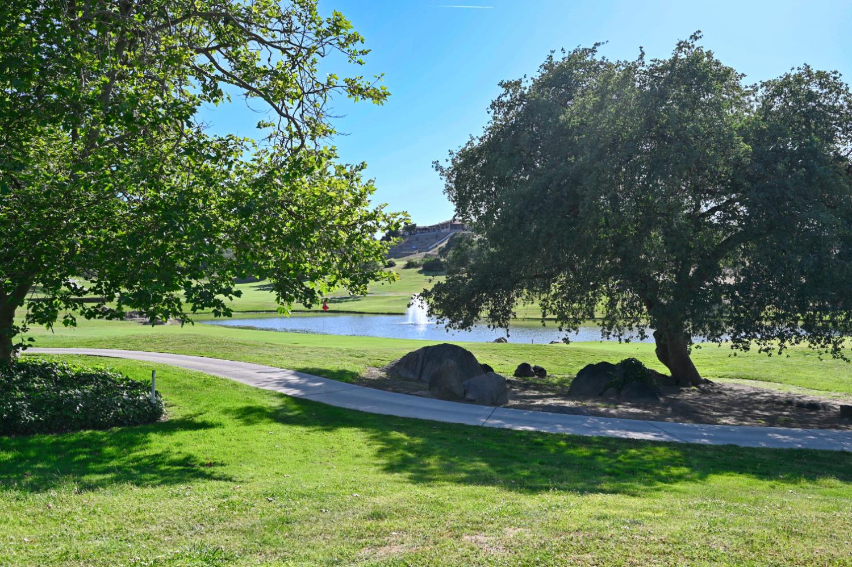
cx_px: 426
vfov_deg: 43.6
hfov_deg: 62.0
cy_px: 284
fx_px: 710
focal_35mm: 30
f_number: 6.3
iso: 100
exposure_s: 1/320
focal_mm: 30
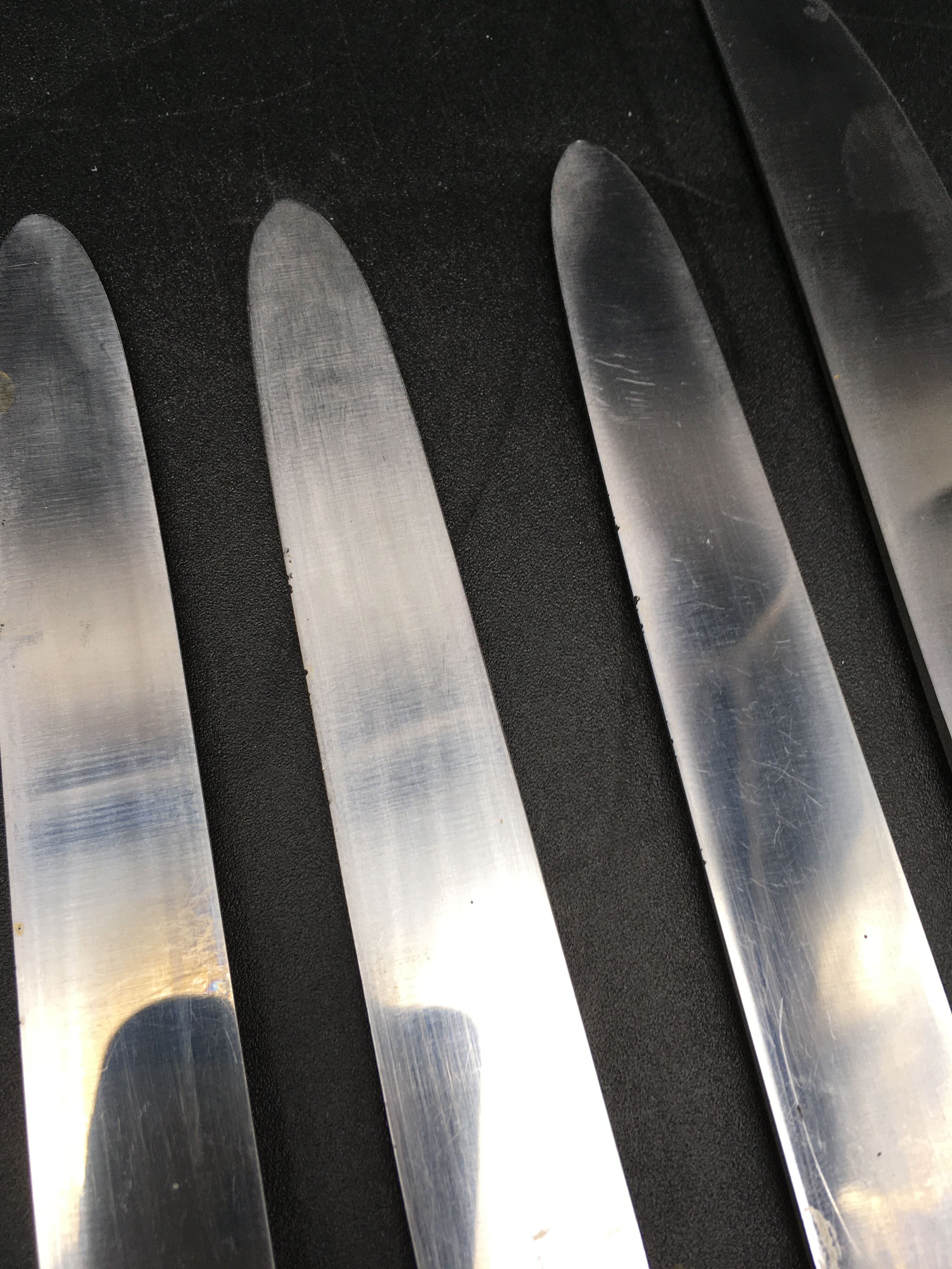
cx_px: 476
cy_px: 634
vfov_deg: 61.7
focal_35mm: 29
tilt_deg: -72.7
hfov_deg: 48.2
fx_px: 1063
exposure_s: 1/100
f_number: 2.2
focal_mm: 4.15
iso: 25
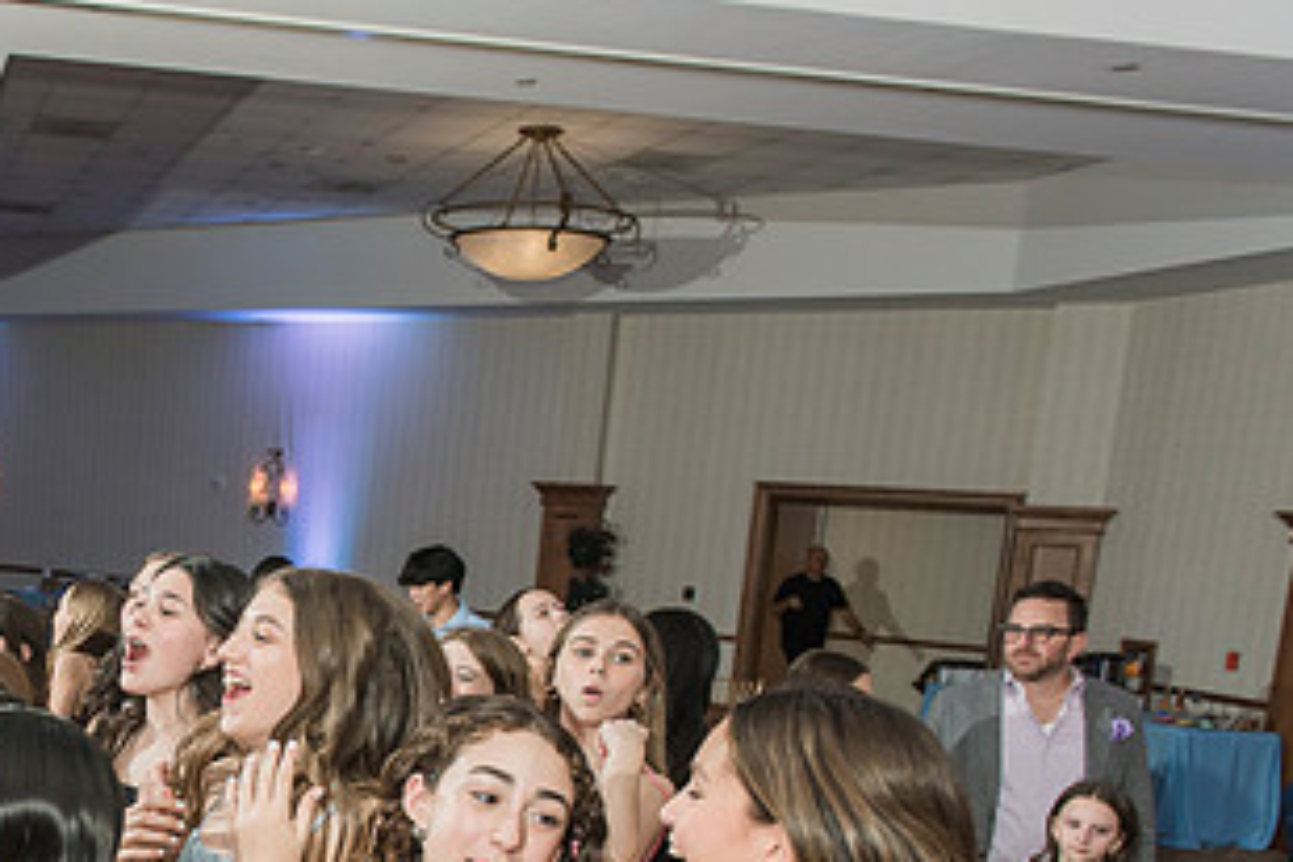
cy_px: 755
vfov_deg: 28.8
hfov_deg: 39.8
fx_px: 1616
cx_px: 84
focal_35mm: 45
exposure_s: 1/100
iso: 800
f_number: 4
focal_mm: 24
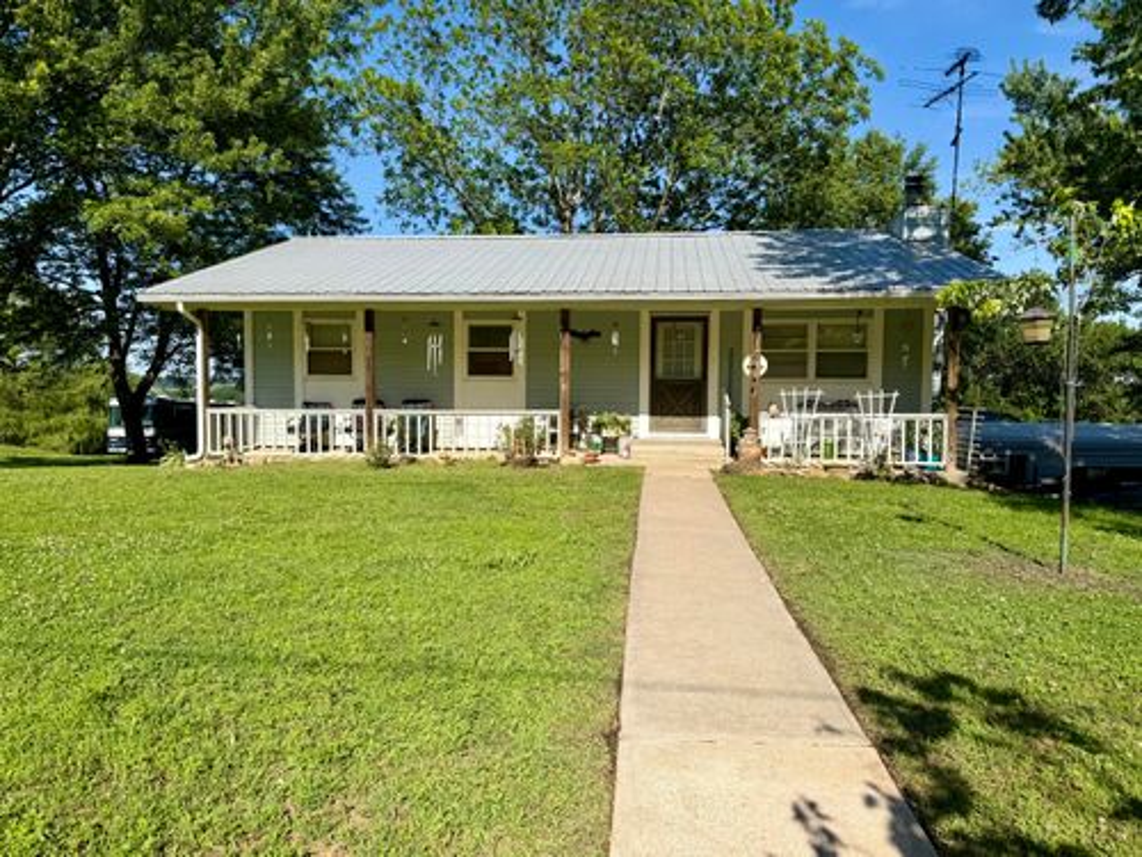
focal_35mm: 24
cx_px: 571
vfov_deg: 56.8
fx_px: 792
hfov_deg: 71.6
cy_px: 428
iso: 80
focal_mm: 6.76
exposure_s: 1/4673
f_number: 1.78
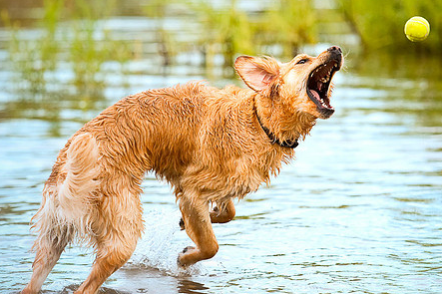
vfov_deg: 6.0
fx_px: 2810
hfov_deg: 9.0
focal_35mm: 229
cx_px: 275
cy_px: 146
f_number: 2.8
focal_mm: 175
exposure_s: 1/3000
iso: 1600
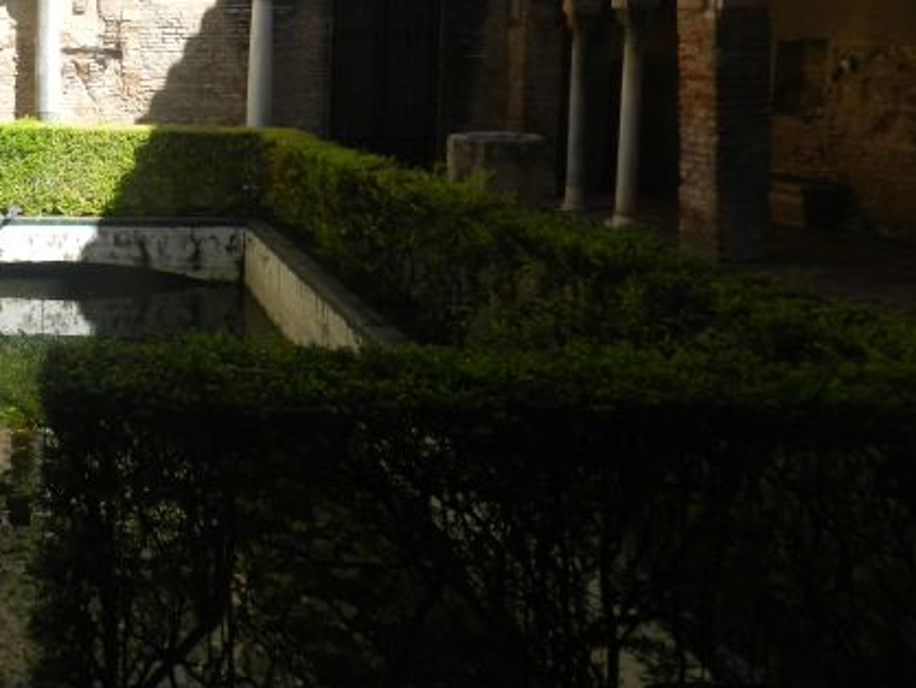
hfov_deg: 39.6
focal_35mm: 44
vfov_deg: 32.1
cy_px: 142
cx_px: 81
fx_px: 1165
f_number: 3.4
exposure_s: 1/800
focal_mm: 4
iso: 160
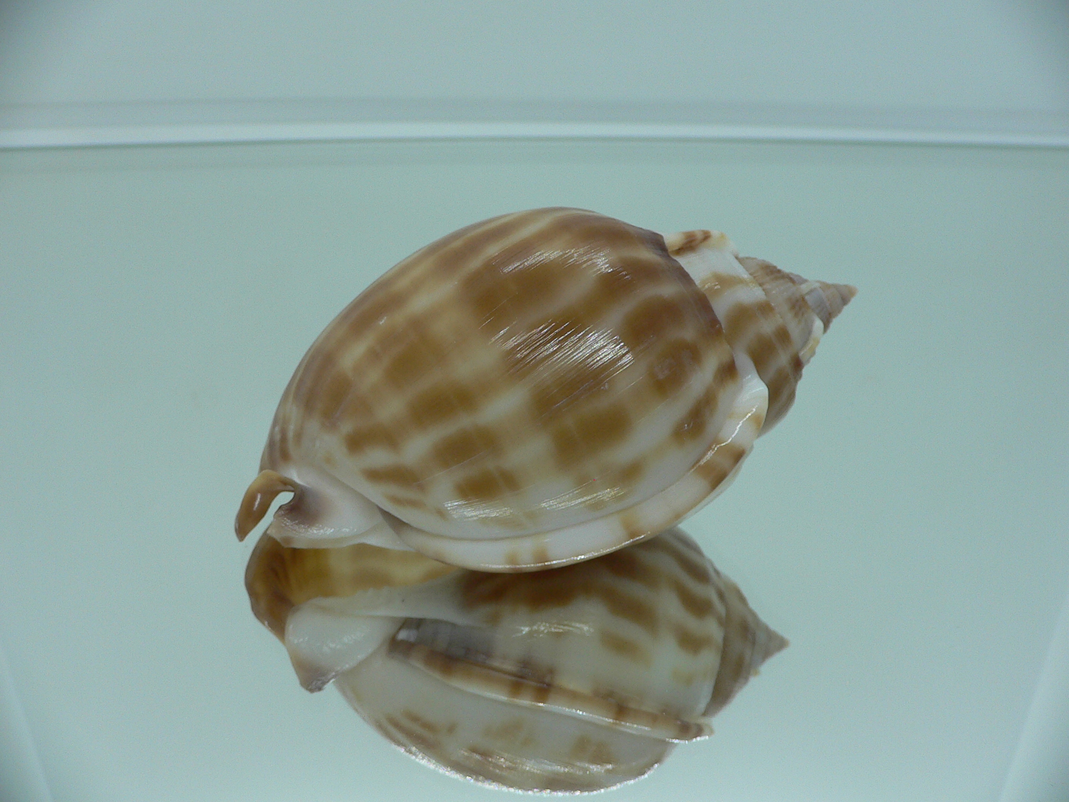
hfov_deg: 52.6
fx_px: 1081
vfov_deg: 40.7
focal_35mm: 35
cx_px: 534
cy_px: 401
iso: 80
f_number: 2.8
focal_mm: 4.6
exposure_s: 1/60
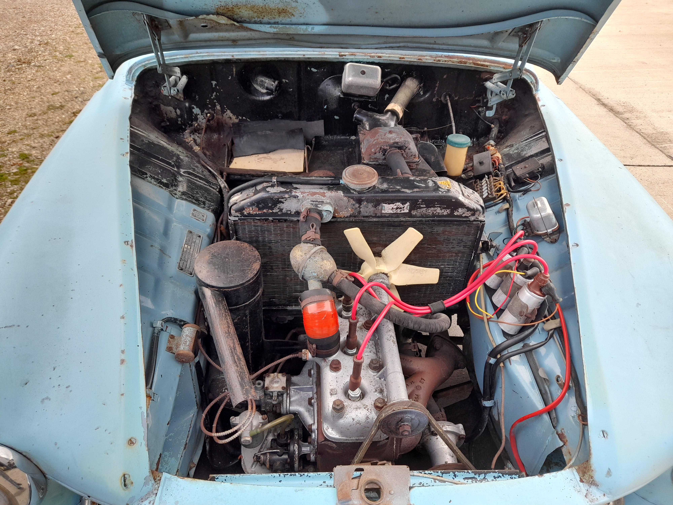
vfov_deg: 54.9
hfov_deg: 69.4
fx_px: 486
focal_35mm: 25
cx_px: 336
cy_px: 252
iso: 25
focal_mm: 4.6
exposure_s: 1/120
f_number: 2
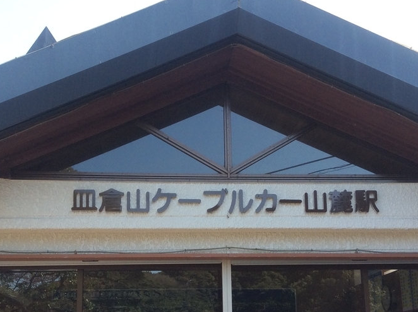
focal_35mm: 58
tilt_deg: +10.7
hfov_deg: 33.3
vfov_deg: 24.9
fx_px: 699
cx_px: 205
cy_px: 234
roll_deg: -0.2
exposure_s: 1/256
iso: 32
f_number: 2.4
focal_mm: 3.3
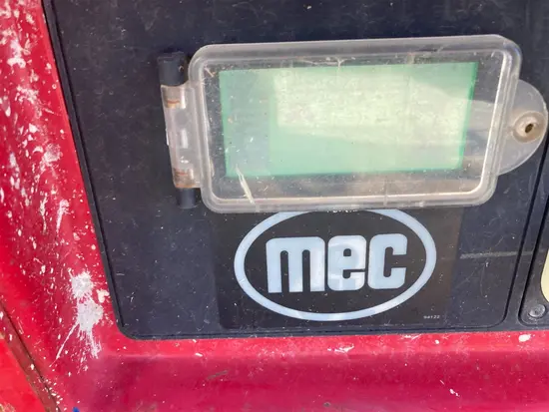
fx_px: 444
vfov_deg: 49.8
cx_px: 274
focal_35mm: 28
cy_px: 206
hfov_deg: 63.4
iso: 25
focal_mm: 3.99
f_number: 1.8
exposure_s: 1/122
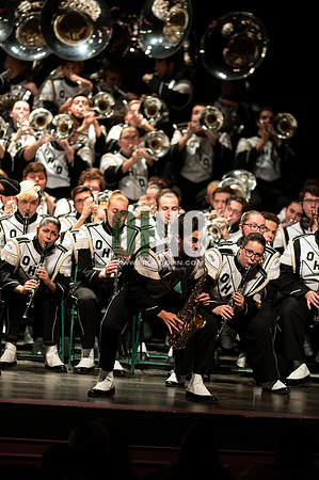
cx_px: 160
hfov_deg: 4.6
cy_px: 240
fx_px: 3996
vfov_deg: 6.9
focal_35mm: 300
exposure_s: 1/500
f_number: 2.8
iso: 3200
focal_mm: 300
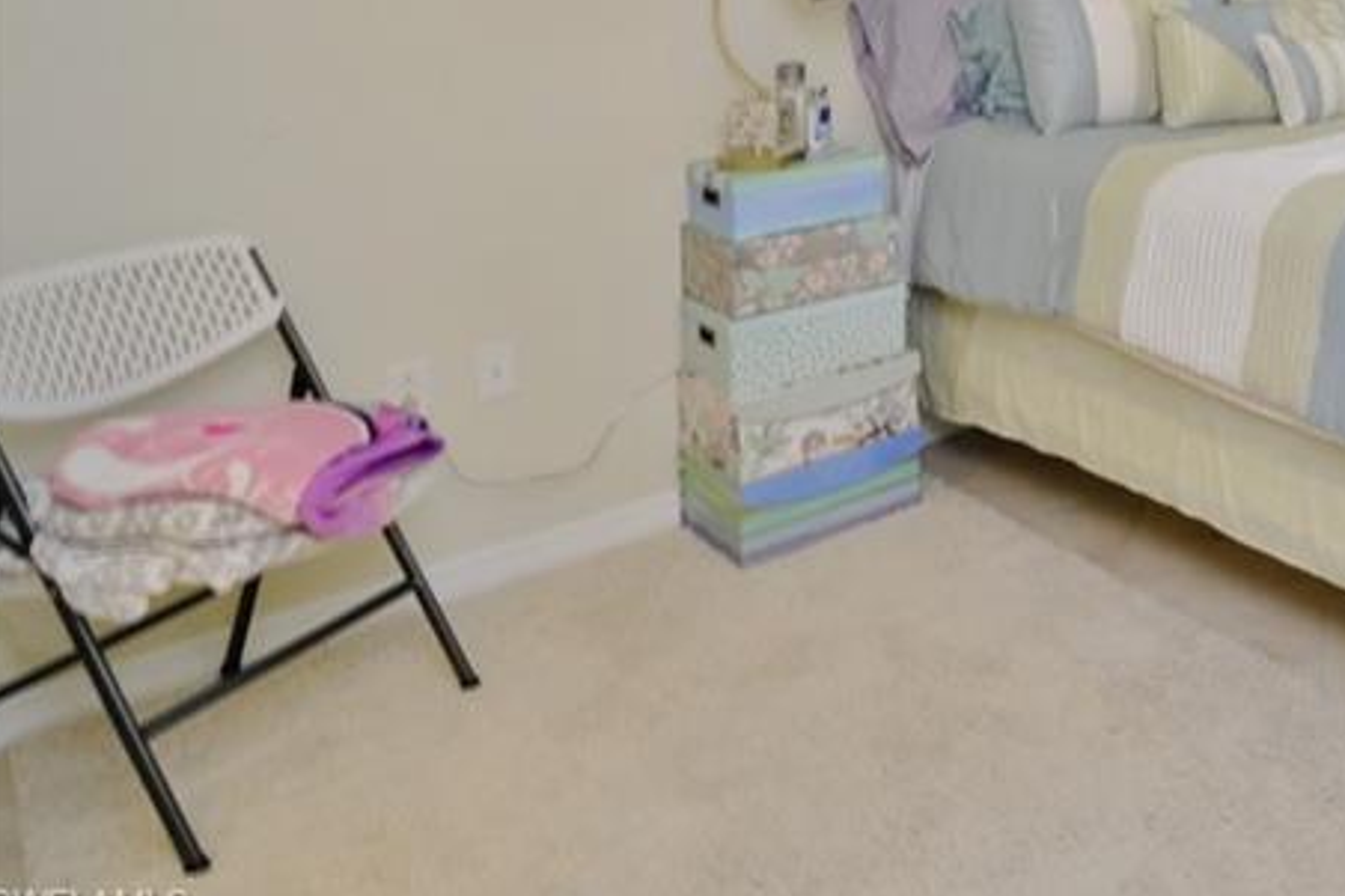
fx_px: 1270
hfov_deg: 42.6
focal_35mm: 34
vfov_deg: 33.9
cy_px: -83
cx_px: 1506
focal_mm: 10
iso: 3200
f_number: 11
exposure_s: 1/60
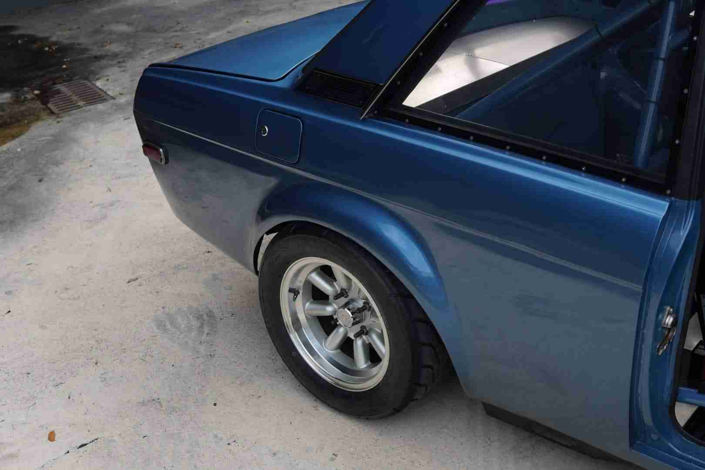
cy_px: 235
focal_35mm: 45
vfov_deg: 29.9
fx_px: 881
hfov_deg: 43.6
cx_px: 352
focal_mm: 30
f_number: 5
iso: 100
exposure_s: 1/100
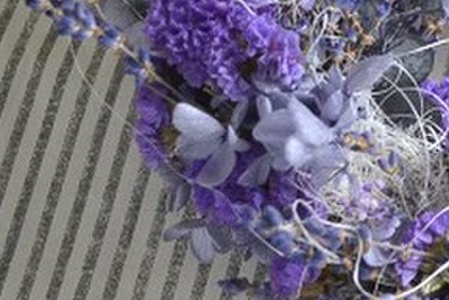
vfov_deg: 10.5
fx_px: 1621
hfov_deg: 14.9
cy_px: -6
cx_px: 633
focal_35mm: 130
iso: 1250
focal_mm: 26
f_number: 4.2
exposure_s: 1/60
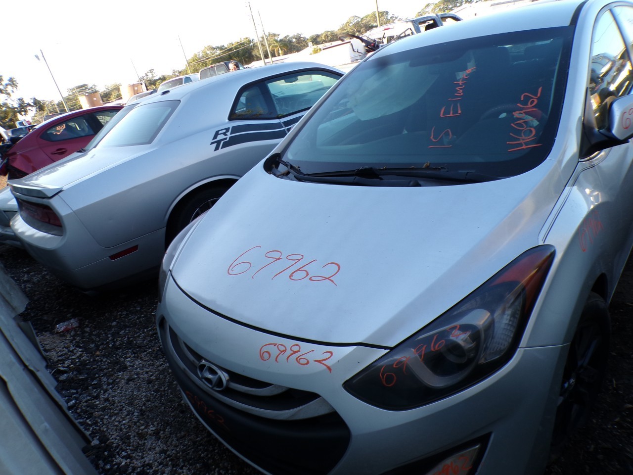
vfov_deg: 56.8
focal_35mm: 24
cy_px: 238
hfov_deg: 71.6
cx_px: 316
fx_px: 439
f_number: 4.4
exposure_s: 1/105
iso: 100
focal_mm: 4.3
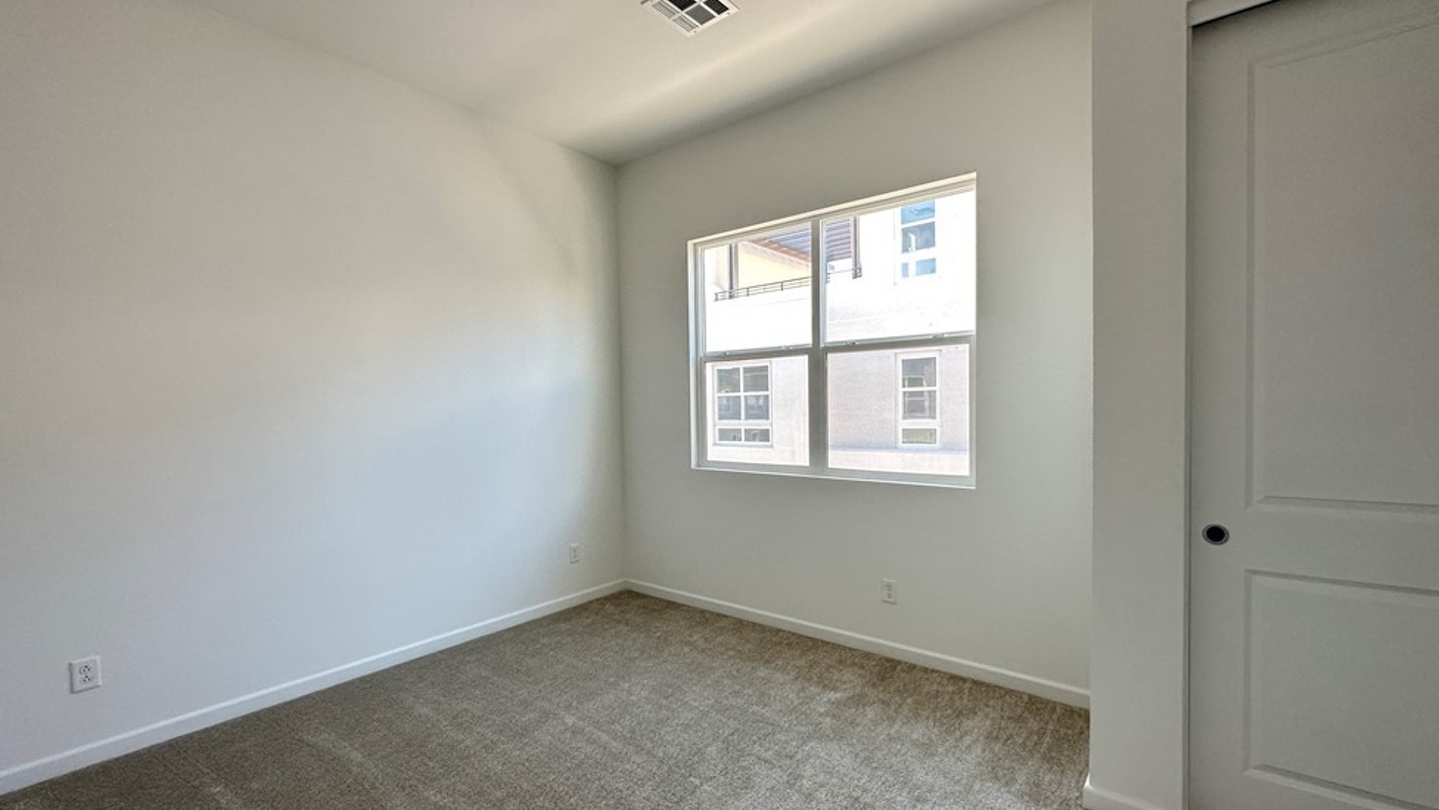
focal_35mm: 16
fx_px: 611
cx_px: 718
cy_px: 423
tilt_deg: -1.9
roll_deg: +0.8
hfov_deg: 99.4
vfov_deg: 67.0
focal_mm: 2.22
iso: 200
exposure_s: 1/120
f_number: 2.2
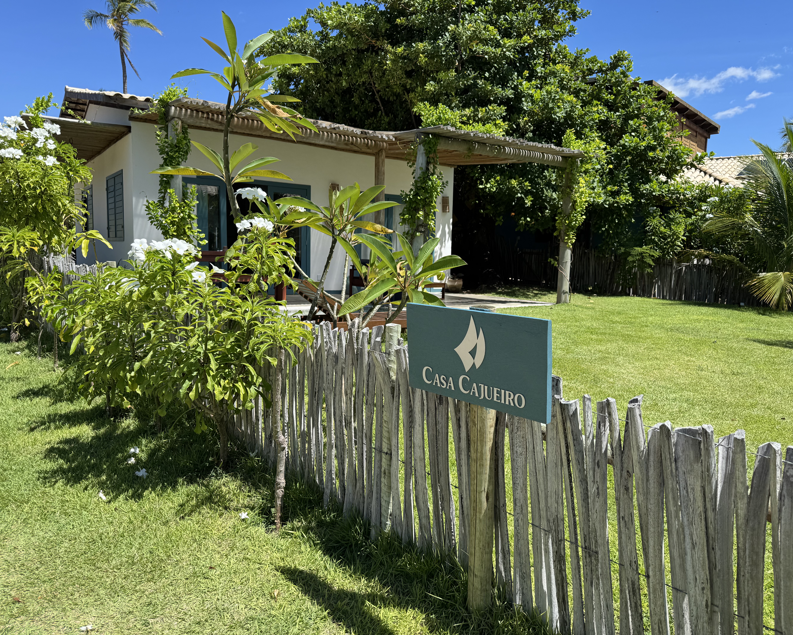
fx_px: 587
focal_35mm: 25
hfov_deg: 68.1
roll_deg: -1.1
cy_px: 318
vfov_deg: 56.8
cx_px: 411
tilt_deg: -6.5
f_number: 1.78
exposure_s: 1/2833
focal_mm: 6.76
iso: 80
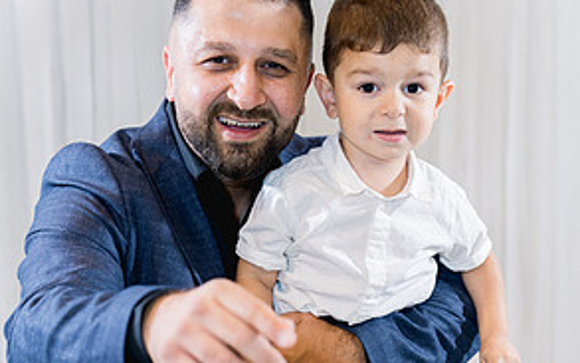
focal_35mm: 72
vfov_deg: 17.9
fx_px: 1138
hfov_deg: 28.6
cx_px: 287
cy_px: 315
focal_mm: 46
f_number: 2.8
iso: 800
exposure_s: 1/160
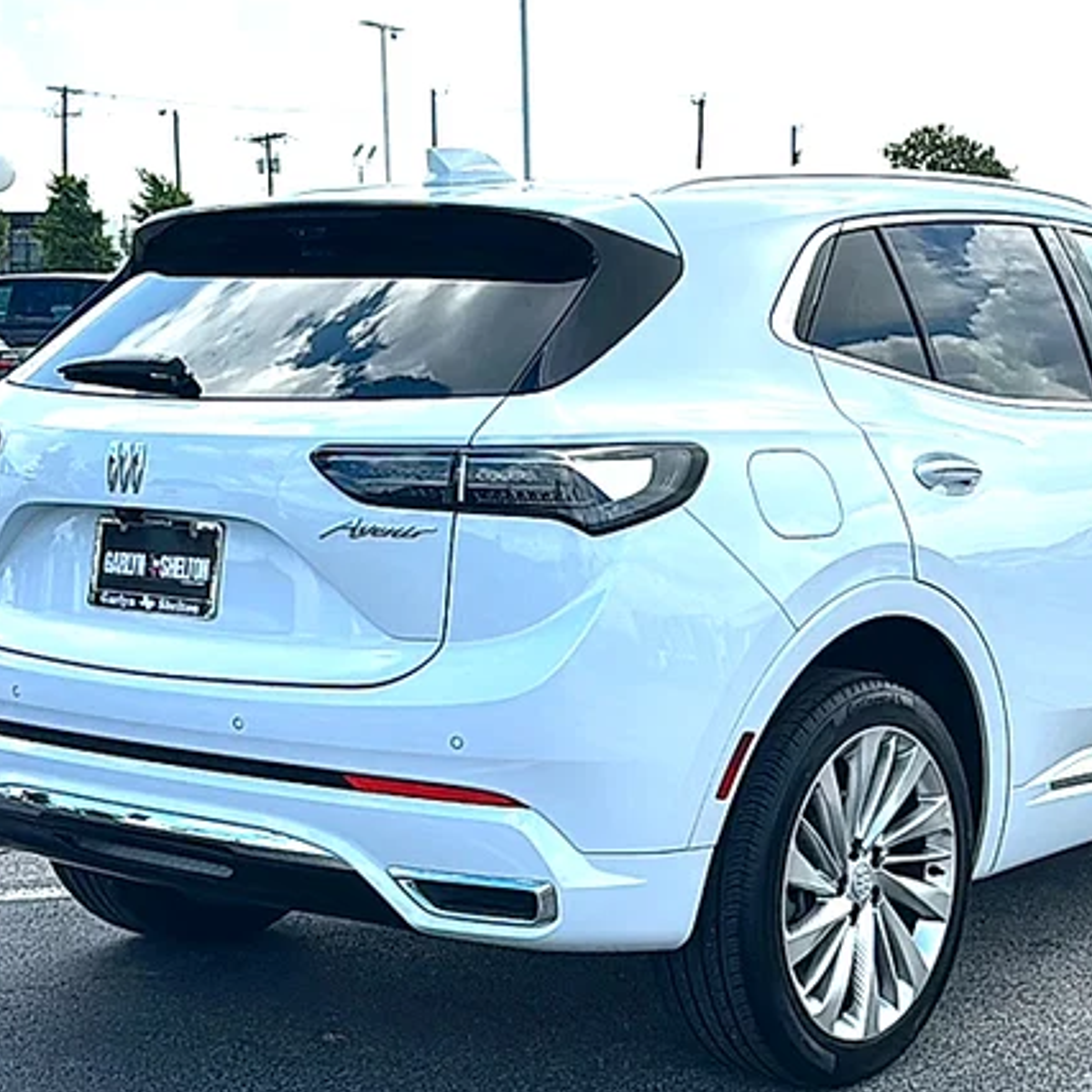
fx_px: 1963
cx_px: 734
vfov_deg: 31.1
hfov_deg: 30.8
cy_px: 559
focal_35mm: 55
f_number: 1.78
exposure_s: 1/4386
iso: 80
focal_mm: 6.86
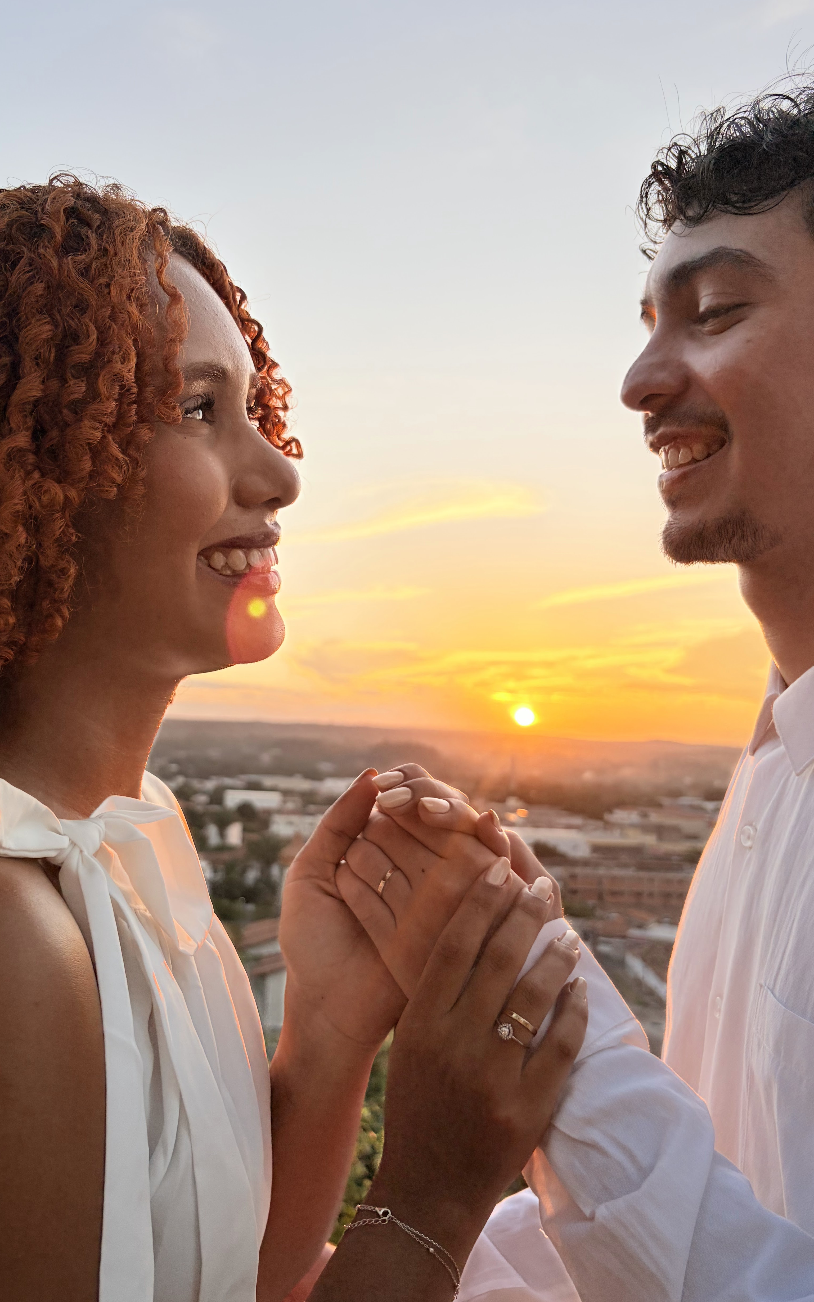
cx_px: 401
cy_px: 662
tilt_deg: +3.1
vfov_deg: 59.6
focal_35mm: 32
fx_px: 1136
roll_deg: -2.2
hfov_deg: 39.4
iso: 50
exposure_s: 1/791
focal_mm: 5.96
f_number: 1.6
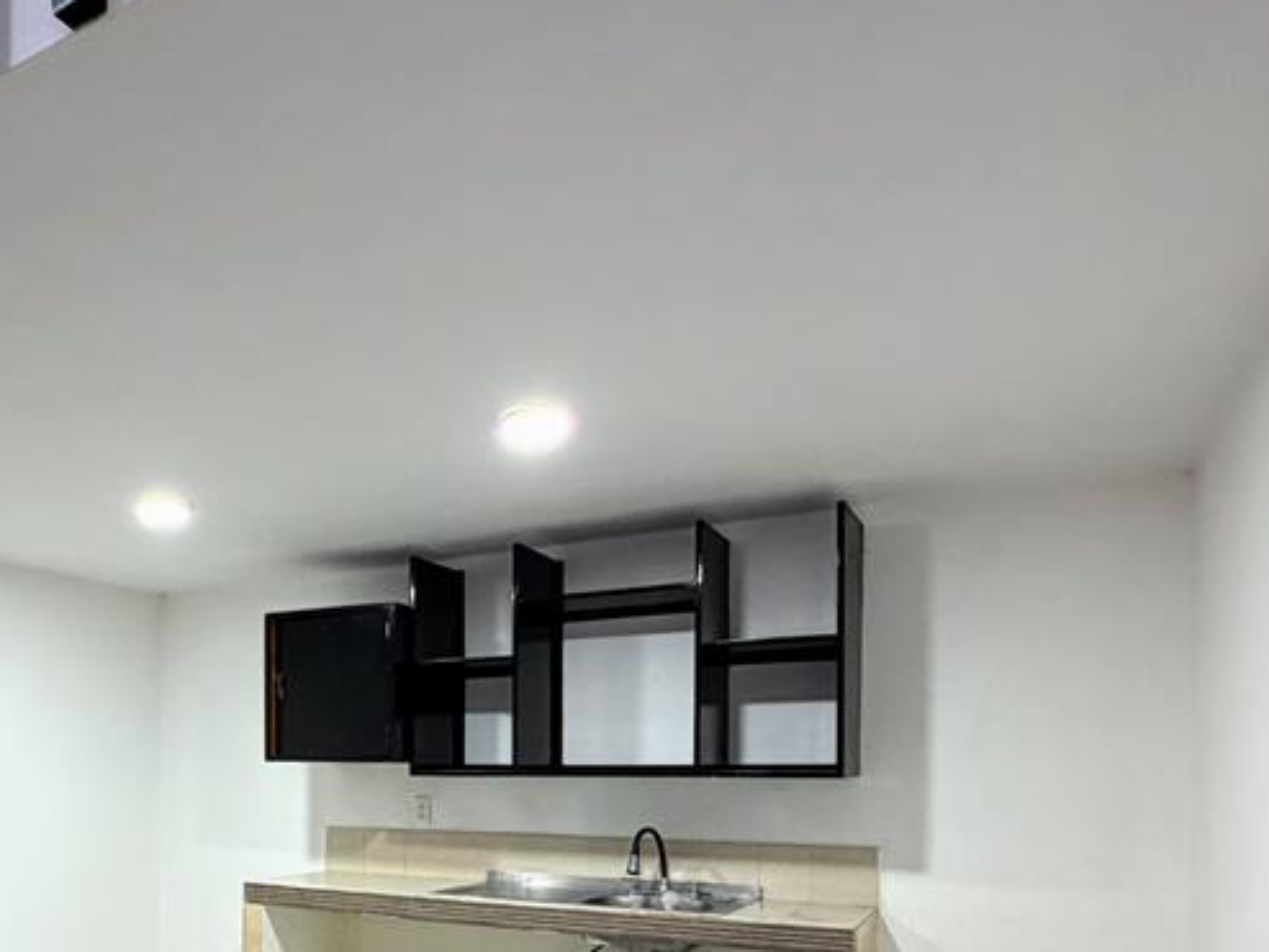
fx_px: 1064
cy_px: 790
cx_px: 321
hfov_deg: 58.5
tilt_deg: +0.6
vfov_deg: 45.3
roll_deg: +0.1
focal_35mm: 29
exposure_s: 1/60
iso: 320
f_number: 2.2
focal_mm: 2.22
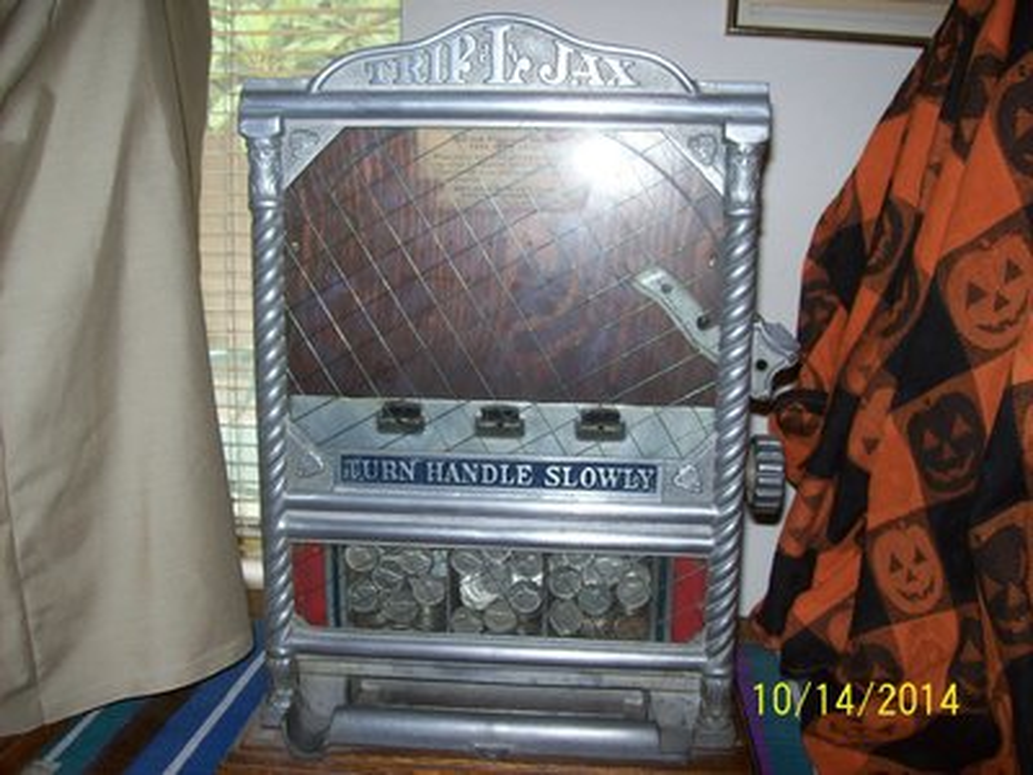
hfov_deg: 51.4
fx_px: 1074
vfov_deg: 39.7
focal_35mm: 36
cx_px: 516
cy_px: 388
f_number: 2.7
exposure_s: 1/64
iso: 80
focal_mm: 6
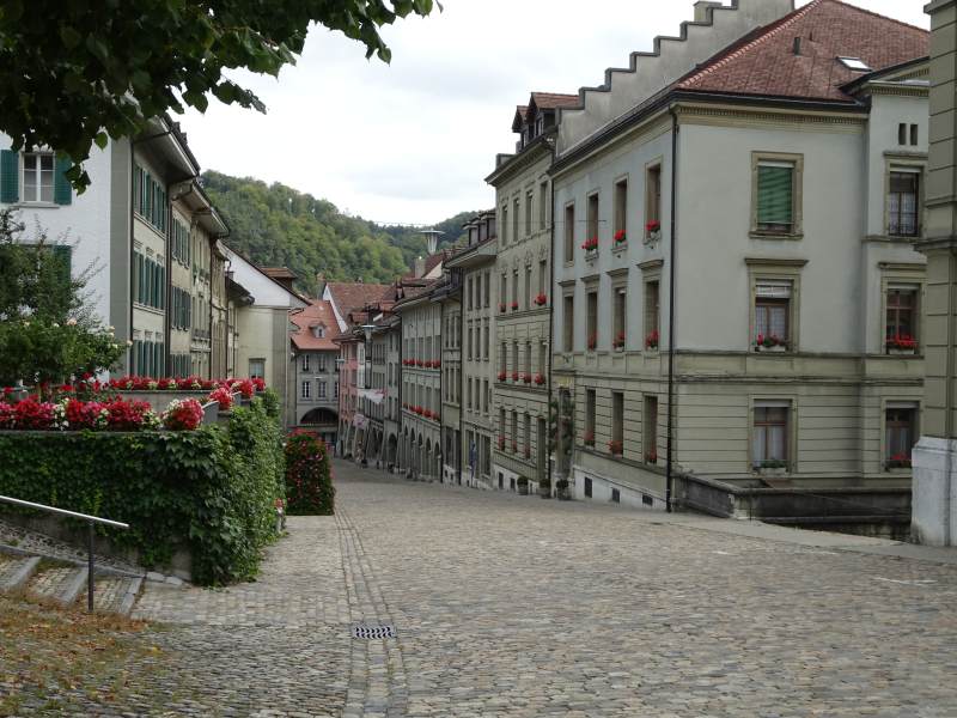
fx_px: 1189
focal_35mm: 43
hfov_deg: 43.9
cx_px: 478
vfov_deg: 33.6
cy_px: 359
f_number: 4
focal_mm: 7.3
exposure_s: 1/320
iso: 80
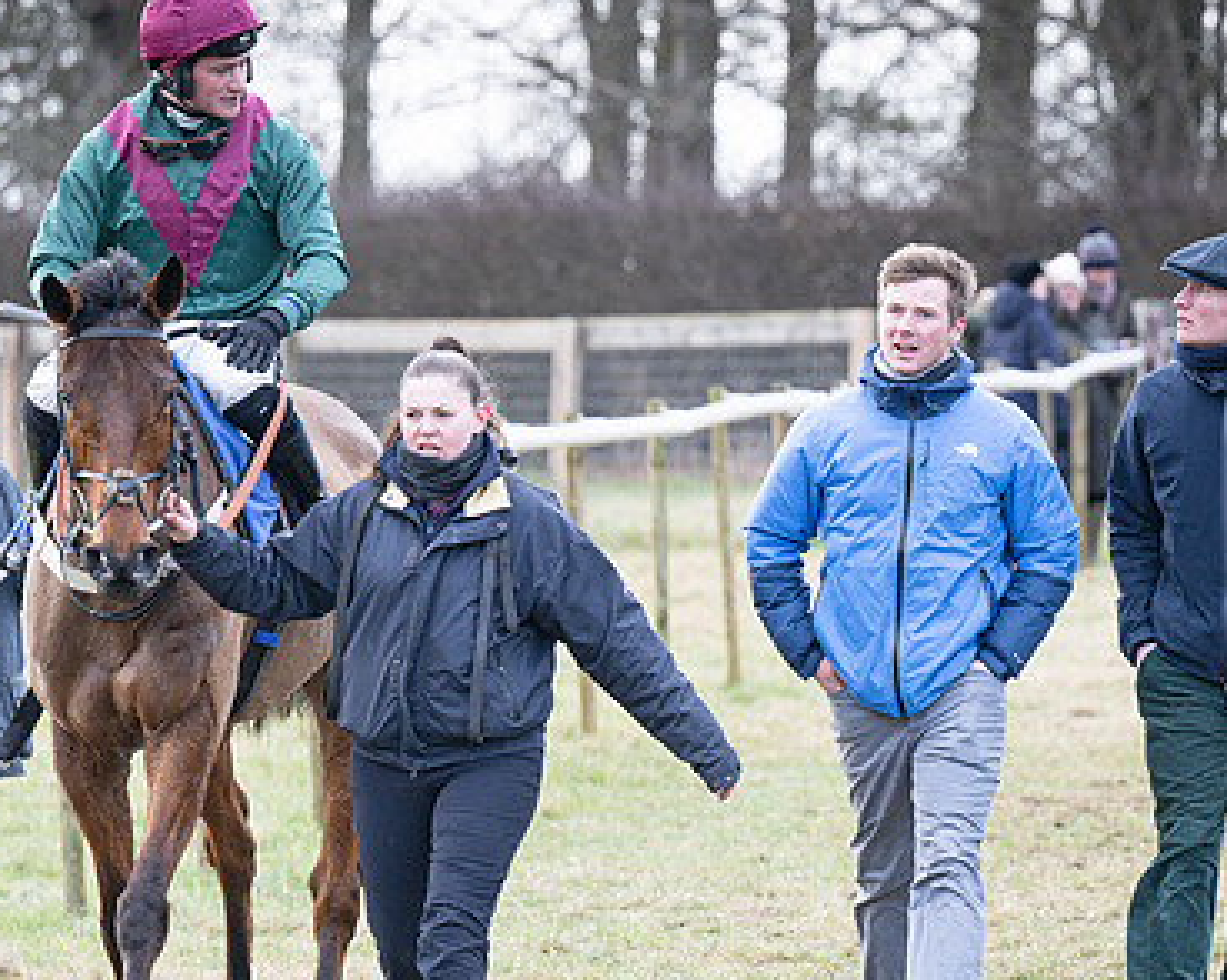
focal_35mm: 426
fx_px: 15462
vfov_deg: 3.6
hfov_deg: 4.5
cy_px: 690
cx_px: 707
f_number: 4.5
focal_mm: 165
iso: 400
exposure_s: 1/640
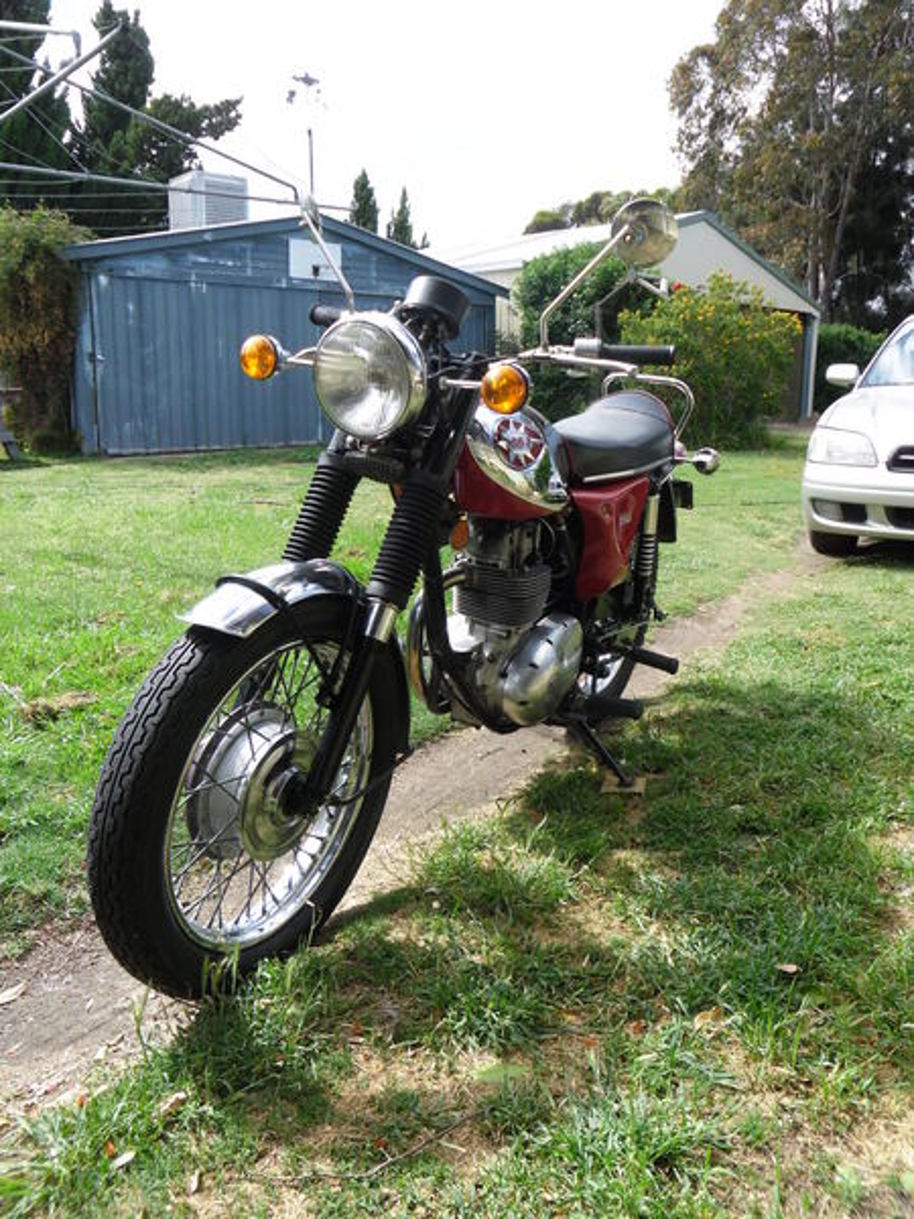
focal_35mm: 27
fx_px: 951
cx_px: 457
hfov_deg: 51.4
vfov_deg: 65.3
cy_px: 610
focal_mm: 4.9
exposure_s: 1/362
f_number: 3.5
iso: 80
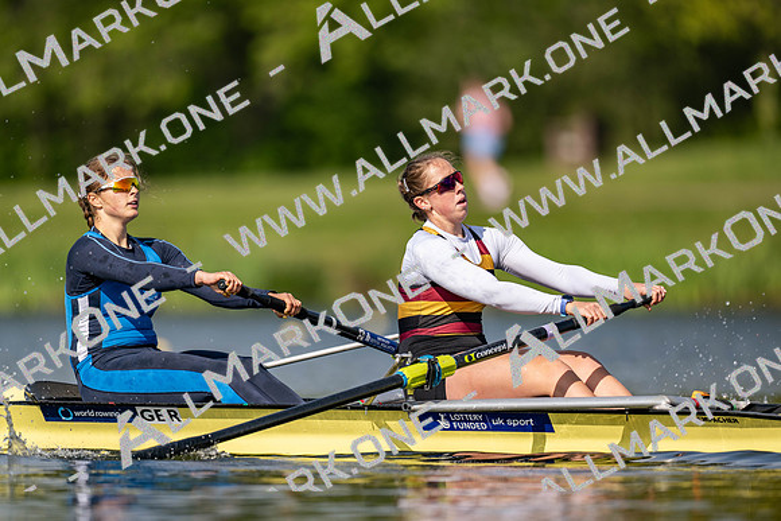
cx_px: 390
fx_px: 13019
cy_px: 260
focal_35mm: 600
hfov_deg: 3.4
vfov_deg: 2.3
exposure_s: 1/2500
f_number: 4
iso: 200
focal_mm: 600
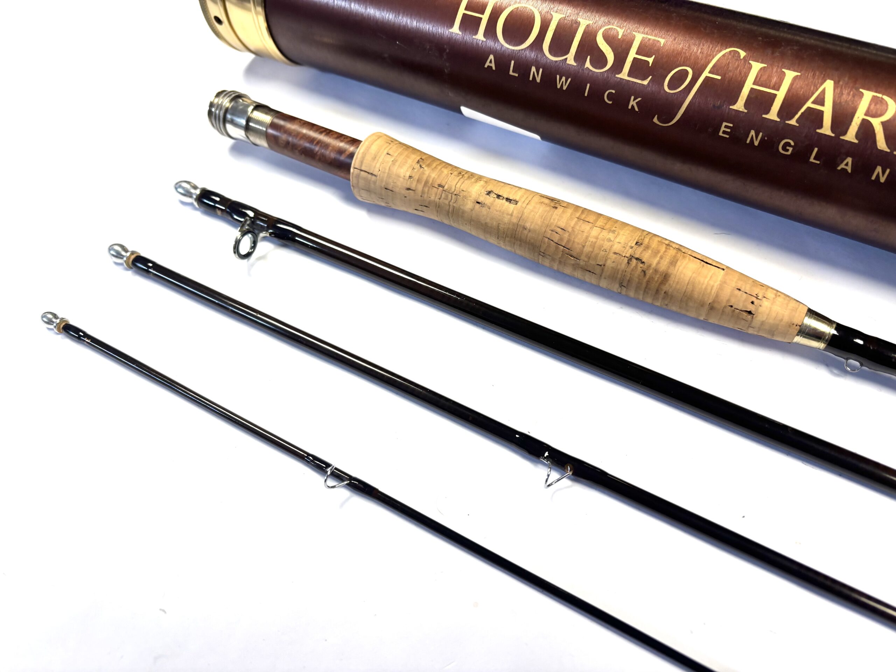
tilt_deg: -55.2
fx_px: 673
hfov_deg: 67.3
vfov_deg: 53.1
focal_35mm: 26
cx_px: 448
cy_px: 336
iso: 64
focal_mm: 5.96
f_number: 1.6
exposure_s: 1/121
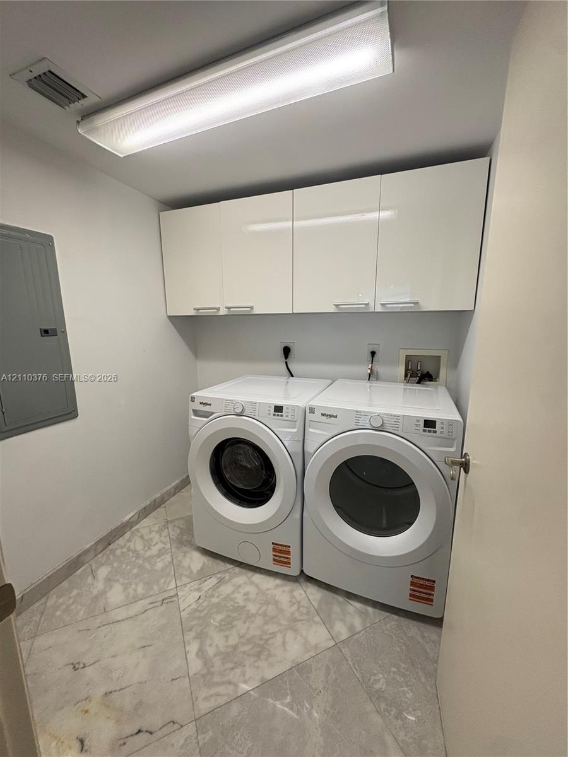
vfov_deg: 102.1
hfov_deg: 85.7
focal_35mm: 14
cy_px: 378
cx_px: 284
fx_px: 306
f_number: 2.2
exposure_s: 1/60
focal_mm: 2.22
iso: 160
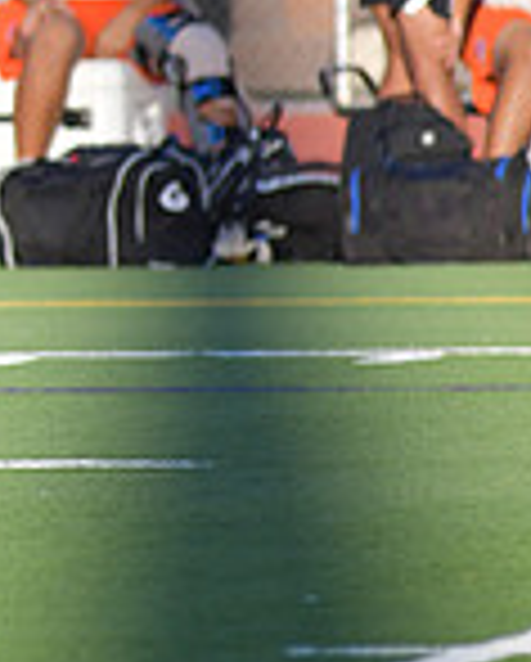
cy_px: -11
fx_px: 21721
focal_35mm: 1108
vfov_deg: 1.7
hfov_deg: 1.4
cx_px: -666
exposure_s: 1/3200
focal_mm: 300
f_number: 5
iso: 450
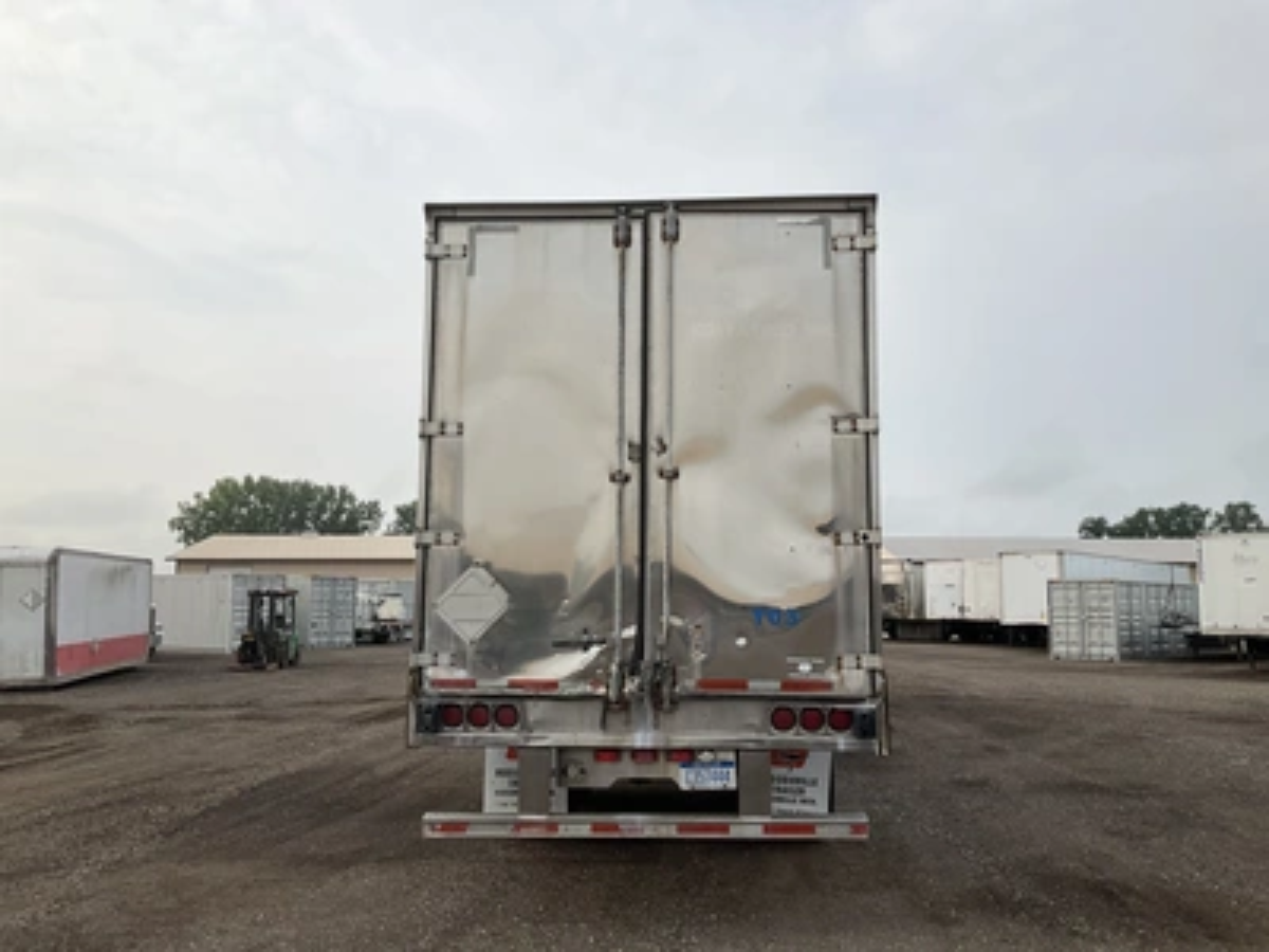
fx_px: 1063
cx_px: 634
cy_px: 476
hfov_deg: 61.7
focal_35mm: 29
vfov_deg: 48.2
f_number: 1.8
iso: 25
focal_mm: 3
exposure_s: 1/1848
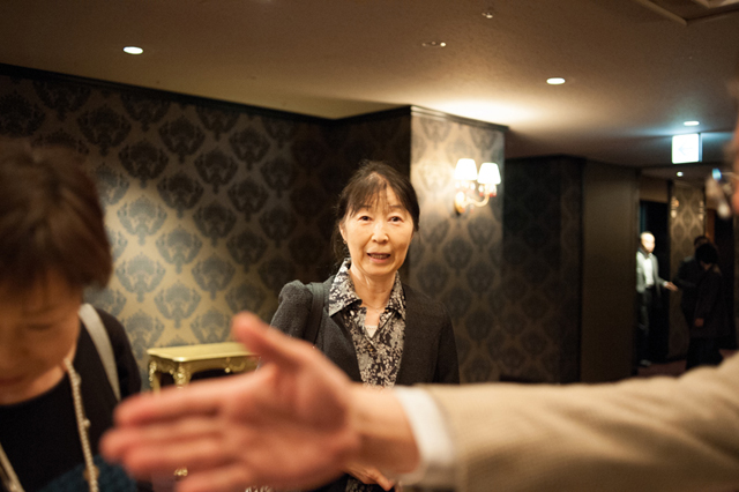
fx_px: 718
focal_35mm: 35
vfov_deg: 37.8
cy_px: 246
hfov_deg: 54.5
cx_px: 370
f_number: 2.8
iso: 3600
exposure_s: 1/100
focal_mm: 35
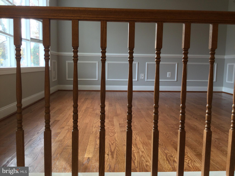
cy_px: 88
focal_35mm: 31
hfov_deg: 58.4
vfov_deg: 45.4
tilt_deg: -7.0
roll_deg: -0.9
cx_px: 118
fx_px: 210
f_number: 2.4
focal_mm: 3.3
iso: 40
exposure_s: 1/30
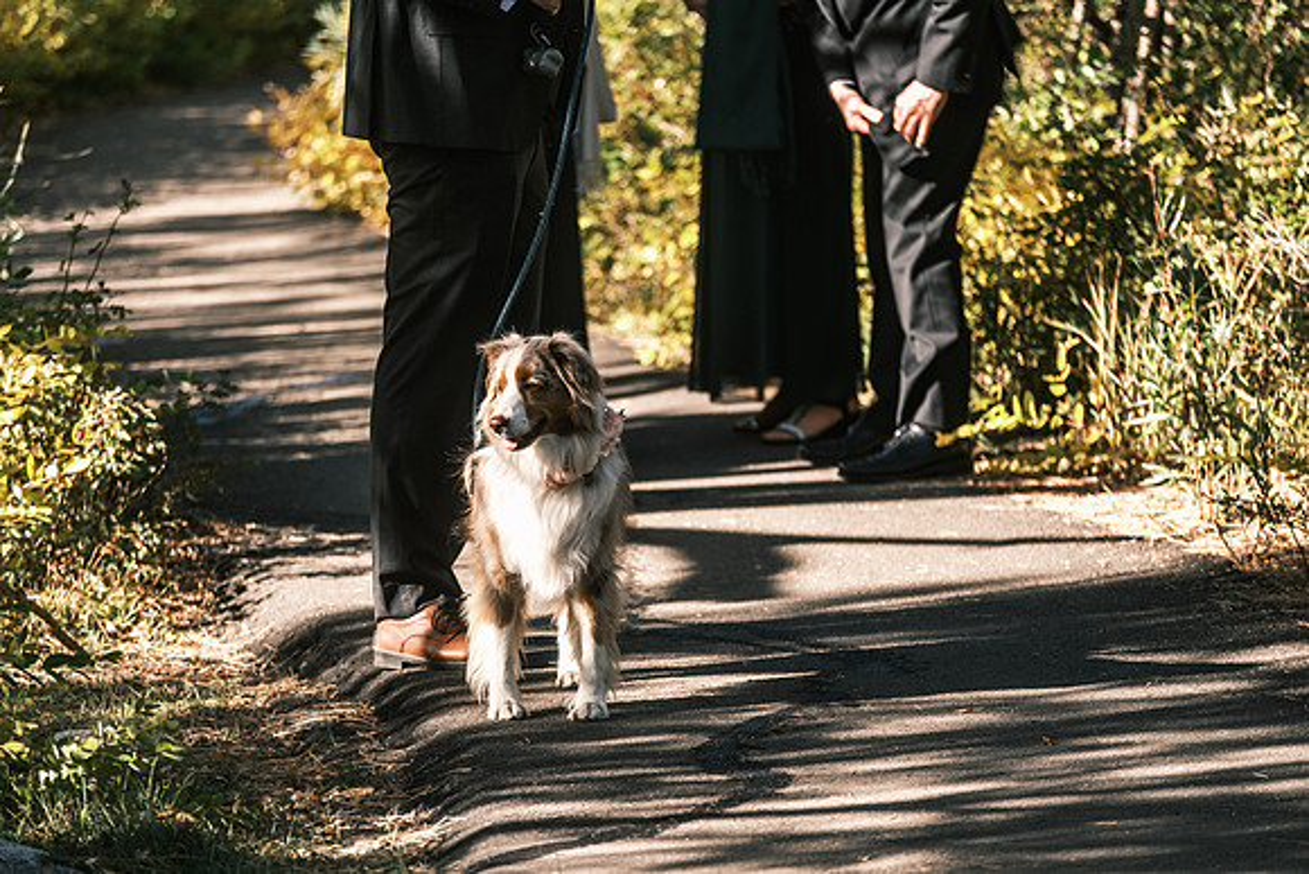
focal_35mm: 210
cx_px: 654
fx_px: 7637
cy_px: 437
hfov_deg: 9.8
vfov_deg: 6.5
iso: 200
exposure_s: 1/600
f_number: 2.8
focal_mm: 140
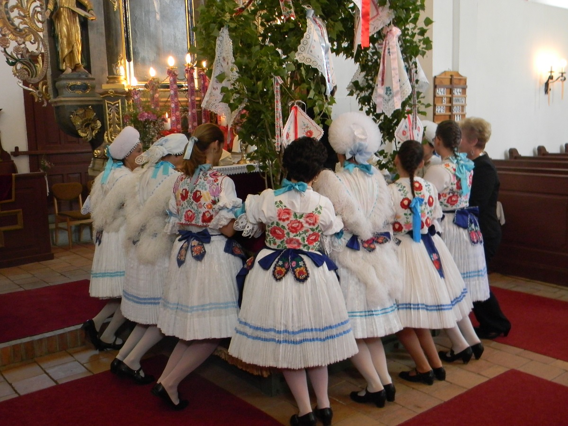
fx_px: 591
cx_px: 284
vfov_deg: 39.7
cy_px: 213
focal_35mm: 36
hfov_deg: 51.4
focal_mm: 6.4
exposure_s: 1/30
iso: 316
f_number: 3.7
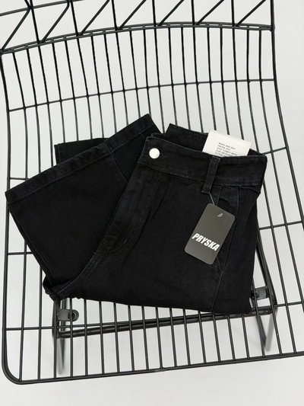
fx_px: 562
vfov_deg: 39.6
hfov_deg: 30.3
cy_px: 203
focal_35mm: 48
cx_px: 152
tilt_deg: -74.7
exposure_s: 1/50
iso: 64
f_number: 1.78
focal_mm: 6.76
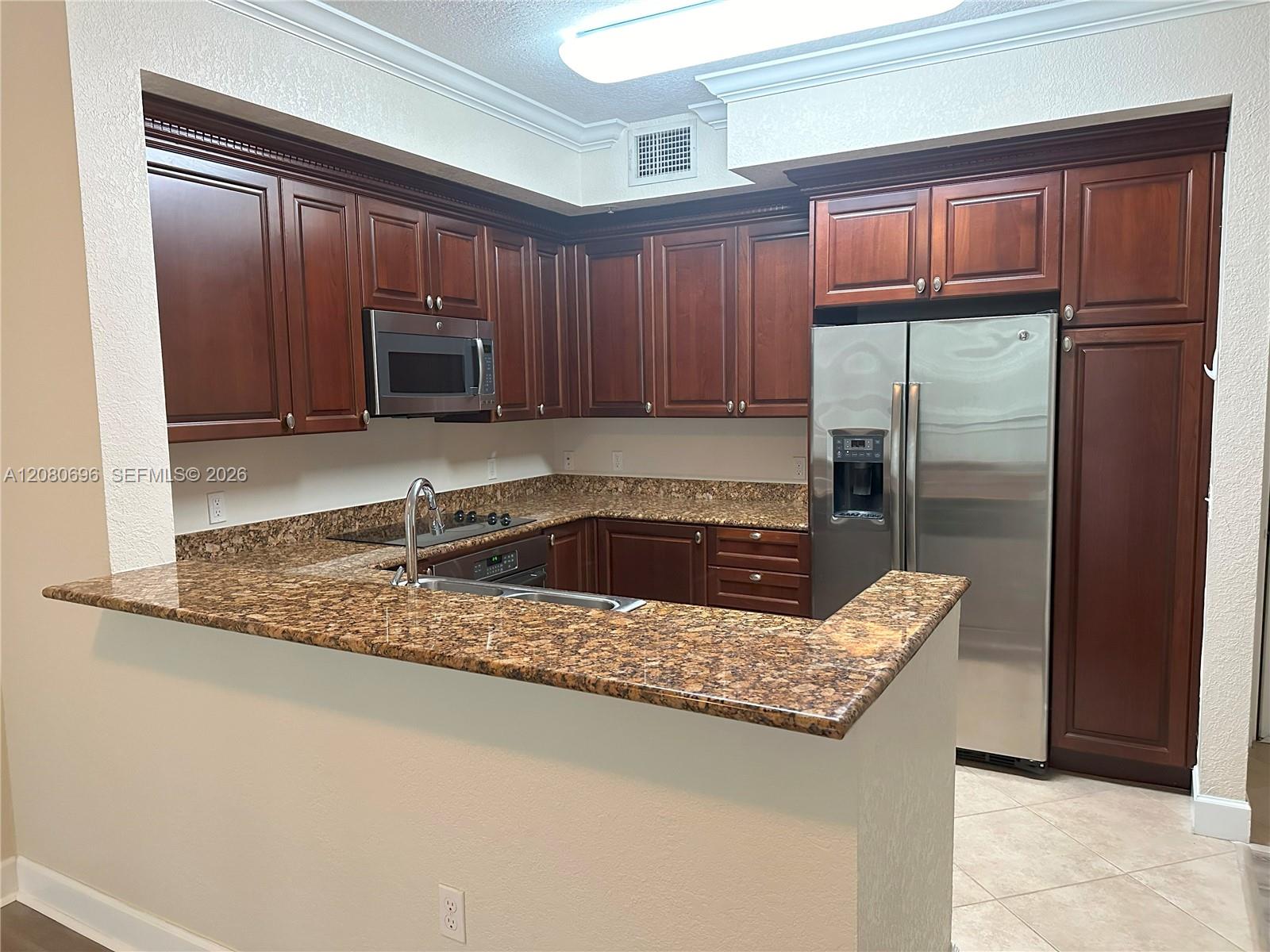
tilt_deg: -6.0
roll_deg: +1.0
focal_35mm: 24
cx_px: 635
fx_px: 881
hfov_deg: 71.6
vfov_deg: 56.8
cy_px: 476
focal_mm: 6.86
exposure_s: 1/40
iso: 800
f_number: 1.78
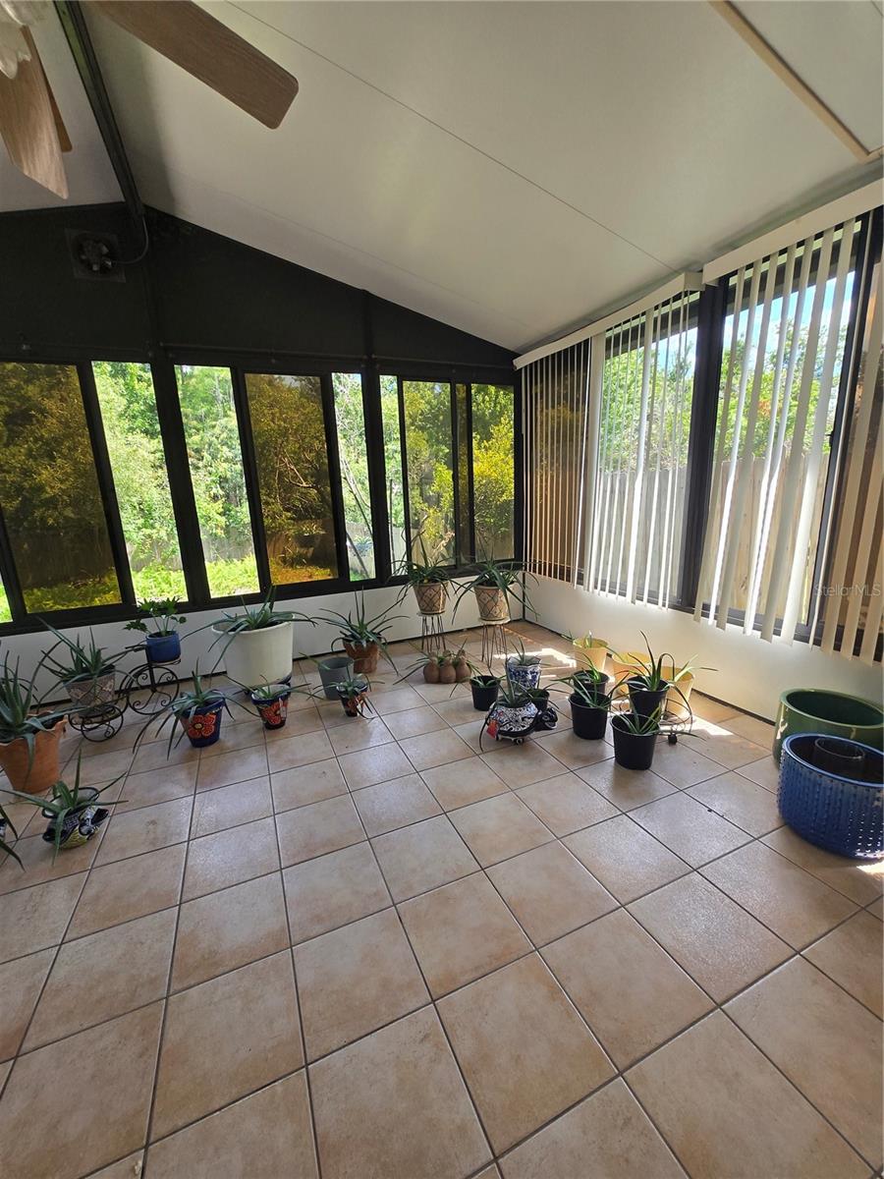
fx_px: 443
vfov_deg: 106.2
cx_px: 442
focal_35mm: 13
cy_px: 590
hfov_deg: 89.9
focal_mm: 1.7
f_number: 2.2
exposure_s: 1/120
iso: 40
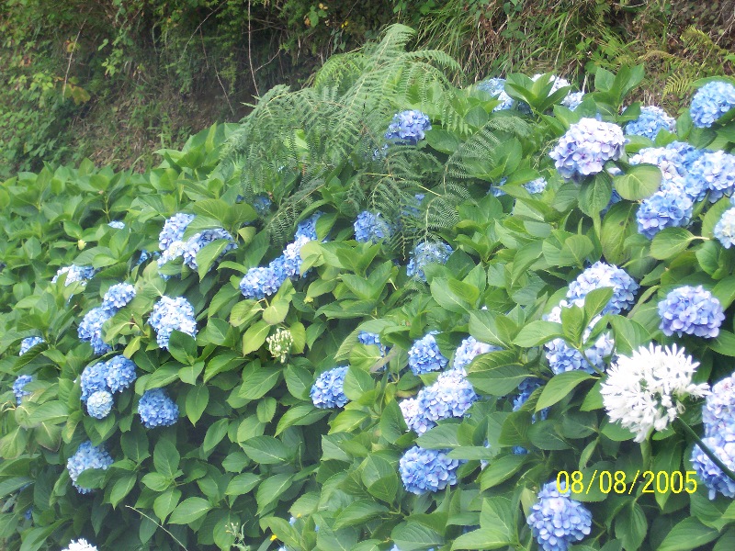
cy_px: 276
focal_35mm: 114
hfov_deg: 17.3
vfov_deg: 13.0
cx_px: 368
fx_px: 2421
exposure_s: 1/125
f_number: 4.8
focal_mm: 24
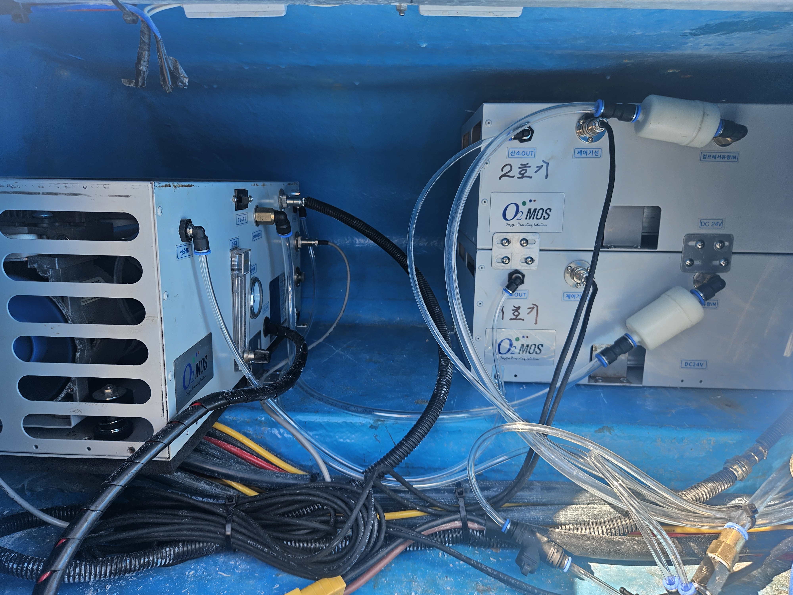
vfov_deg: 58.9
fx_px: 527
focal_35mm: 23
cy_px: 298
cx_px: 396
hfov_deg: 73.9
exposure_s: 1/120
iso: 25
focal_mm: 5.4
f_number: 1.8
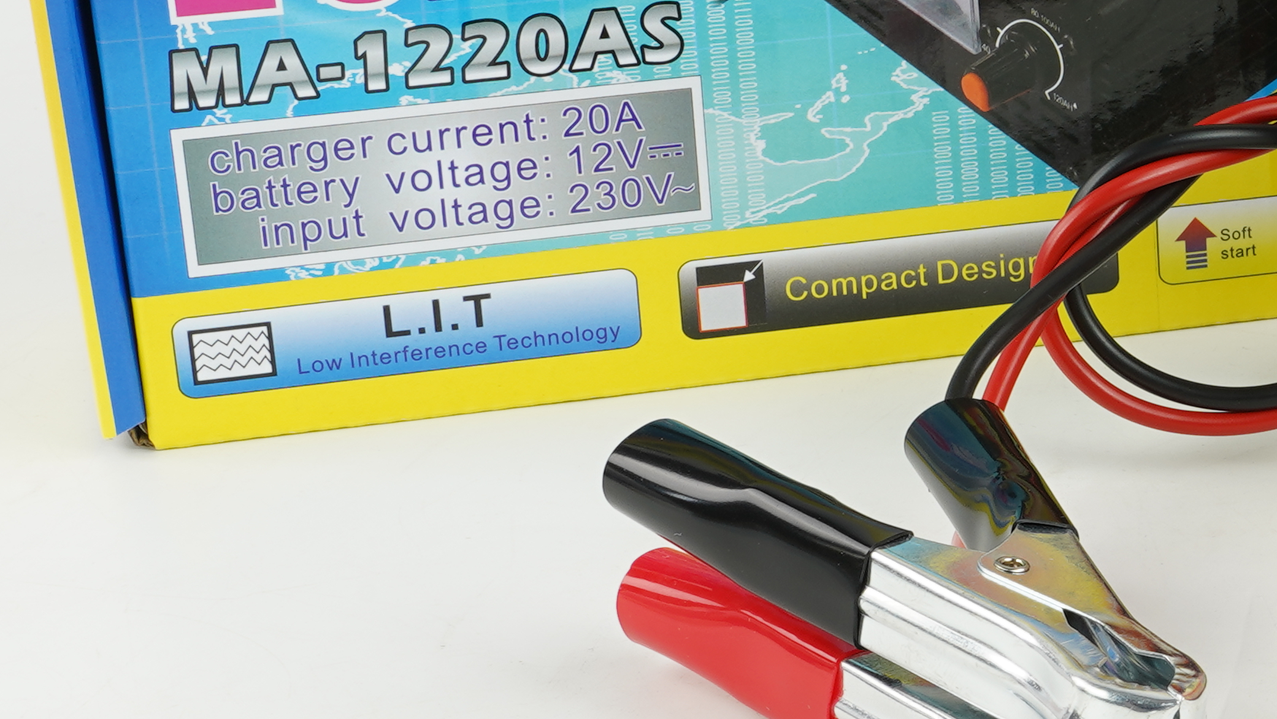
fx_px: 3894
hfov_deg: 17.8
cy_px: 352
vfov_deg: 10.5
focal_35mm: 115
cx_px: 1518
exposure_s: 1/2
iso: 125
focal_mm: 32
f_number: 20
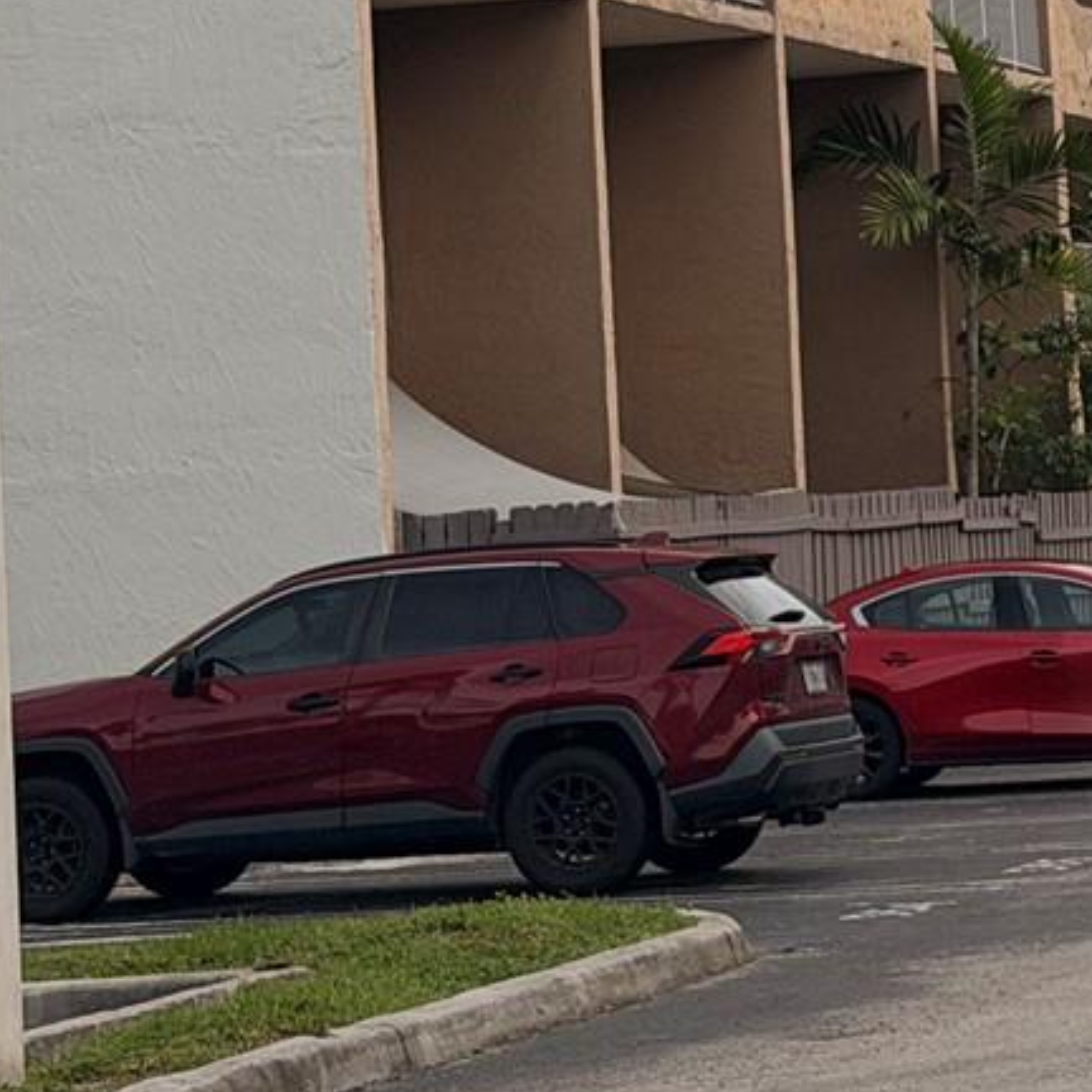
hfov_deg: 10.9
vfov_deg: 11.0
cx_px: 1345
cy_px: -94
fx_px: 5603
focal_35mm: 157
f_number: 1.78
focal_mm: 6.76
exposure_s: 1/4878
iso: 64
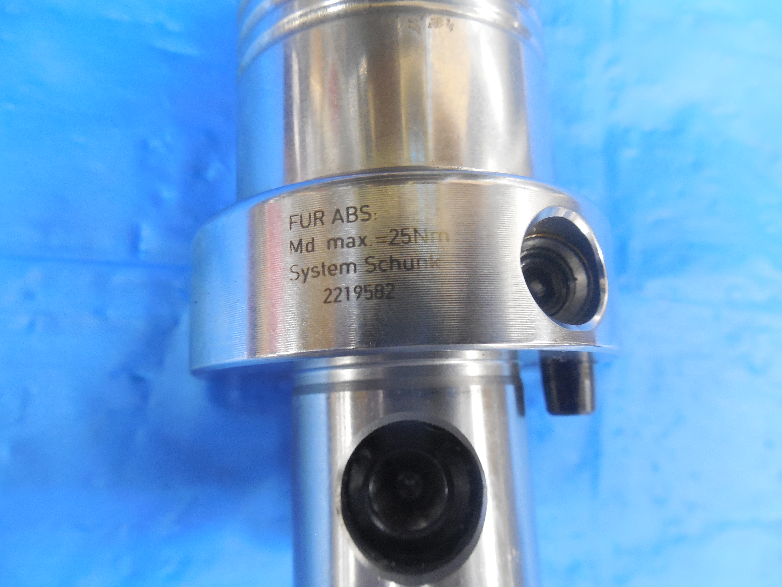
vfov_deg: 54.9
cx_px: 391
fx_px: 565
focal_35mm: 25
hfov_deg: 69.4
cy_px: 294
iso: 400
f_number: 3.3
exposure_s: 1/8
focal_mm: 4.5
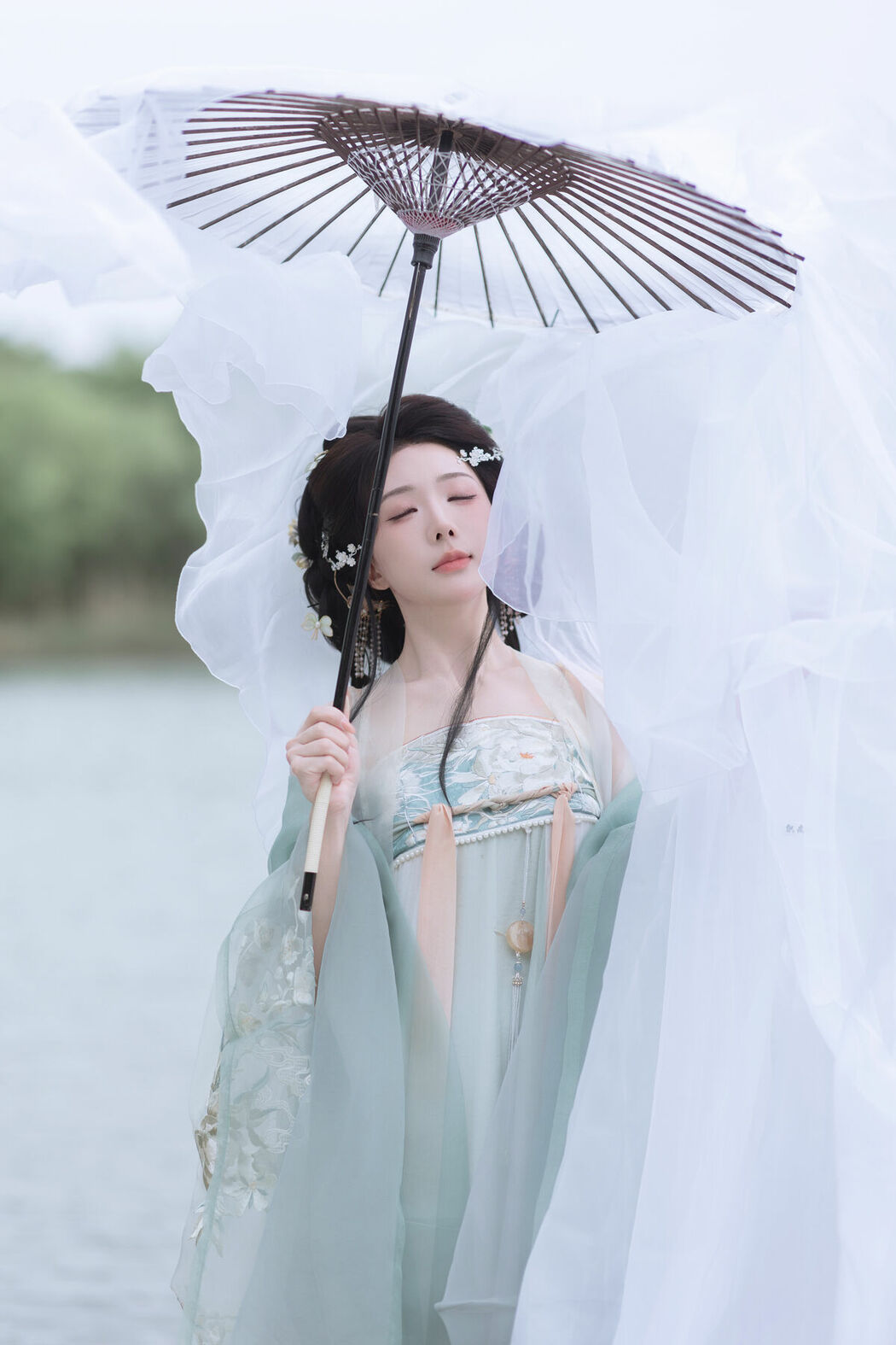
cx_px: 448
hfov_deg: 16.1
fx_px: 3173
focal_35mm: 85
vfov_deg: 23.9
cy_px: 672
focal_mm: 85
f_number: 2
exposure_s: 1/1600
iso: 100
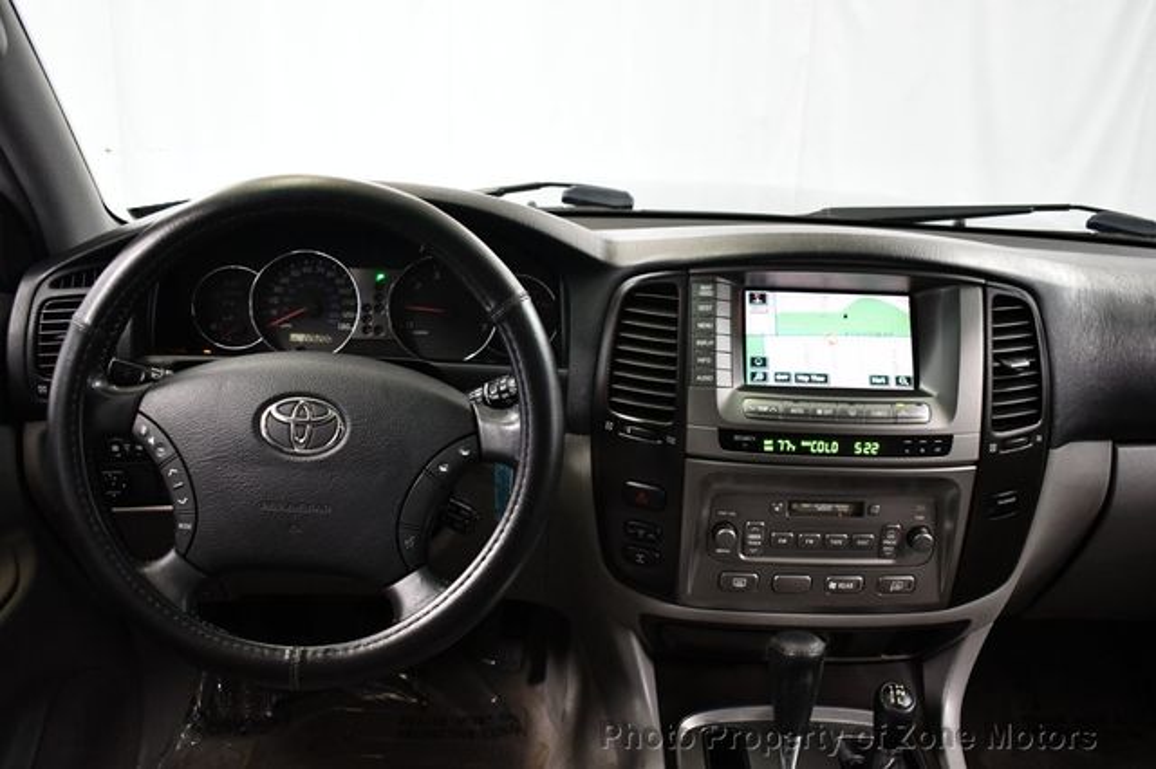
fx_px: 1059
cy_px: 384
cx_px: 578
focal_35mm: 33
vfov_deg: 39.9
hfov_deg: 57.2
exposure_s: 1/80
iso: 3200
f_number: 3.8
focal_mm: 22
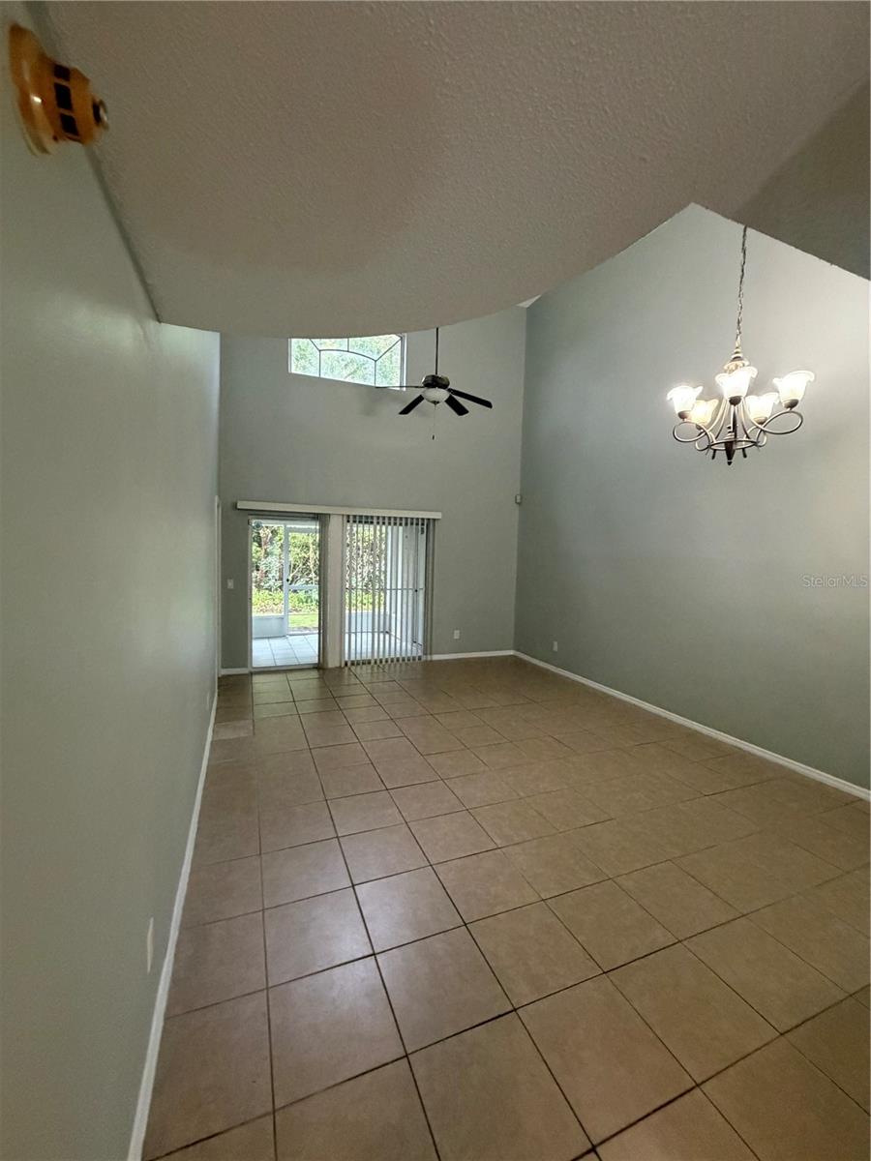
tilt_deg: -3.9
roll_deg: -2.0
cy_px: 580
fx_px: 470
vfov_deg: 102.1
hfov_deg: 85.7
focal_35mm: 14
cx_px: 436
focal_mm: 2.22
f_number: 2.2
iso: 500
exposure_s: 1/60
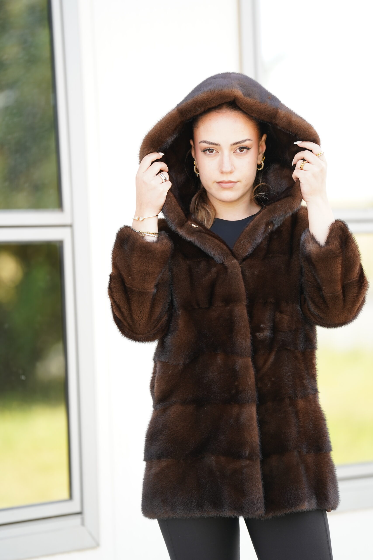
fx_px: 3030
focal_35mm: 195
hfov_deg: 7.0
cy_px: 280
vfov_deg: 10.5
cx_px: 186
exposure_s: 1/250
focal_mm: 195
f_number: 2.8
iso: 250
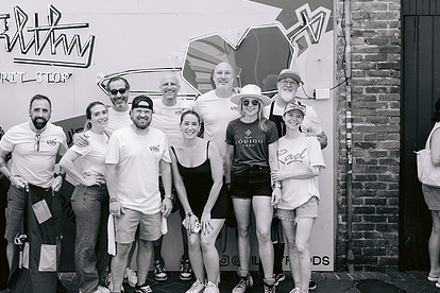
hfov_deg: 40.1
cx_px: 170
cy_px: 111
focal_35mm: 49
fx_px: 599
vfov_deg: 27.4
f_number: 6.3
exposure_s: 1/250
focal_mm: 35
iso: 200
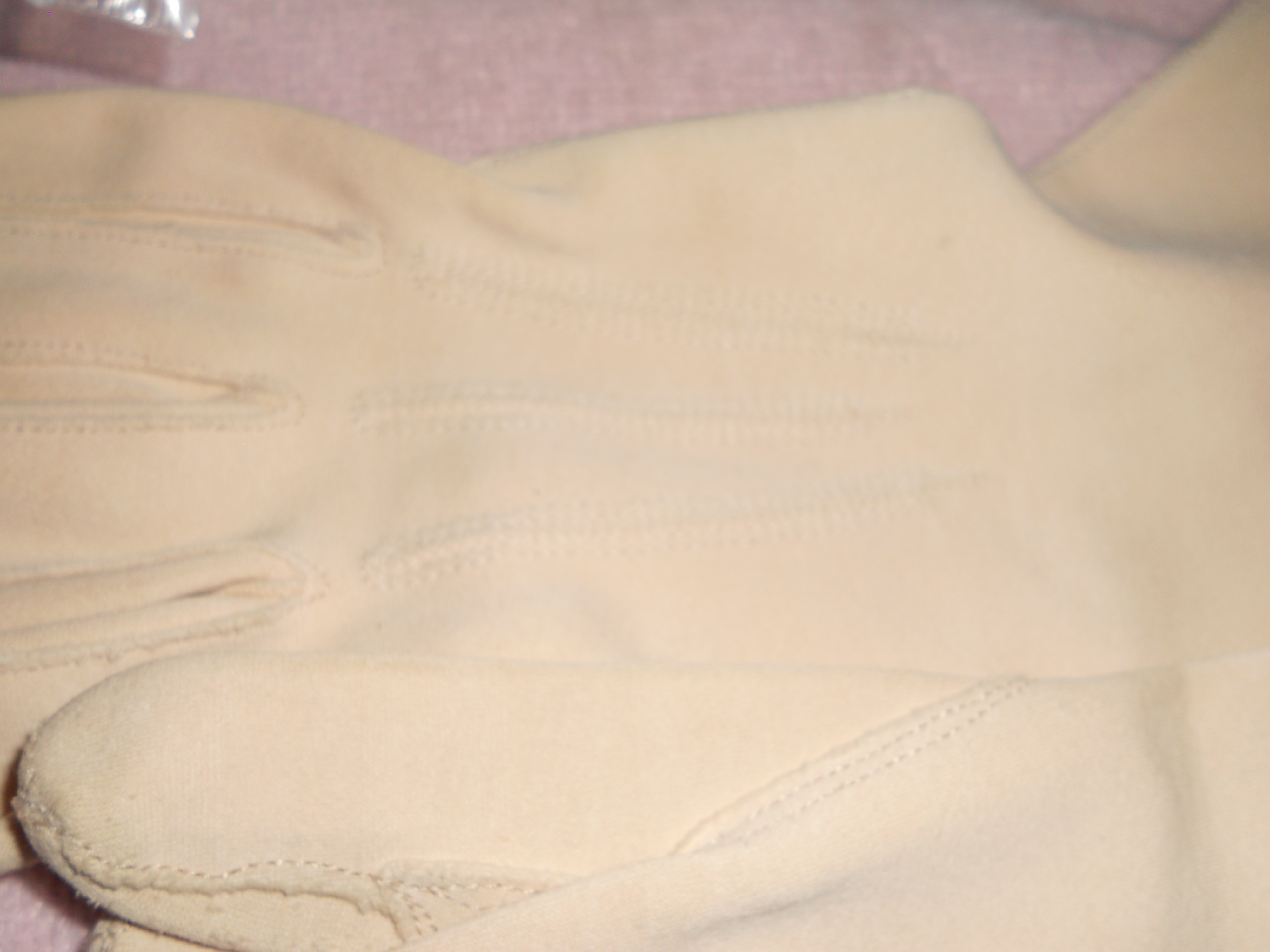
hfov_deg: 56.8
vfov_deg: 44.2
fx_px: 1174
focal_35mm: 32
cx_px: 635
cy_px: 476
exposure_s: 1/25
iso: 80
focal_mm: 5.8
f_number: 8.8
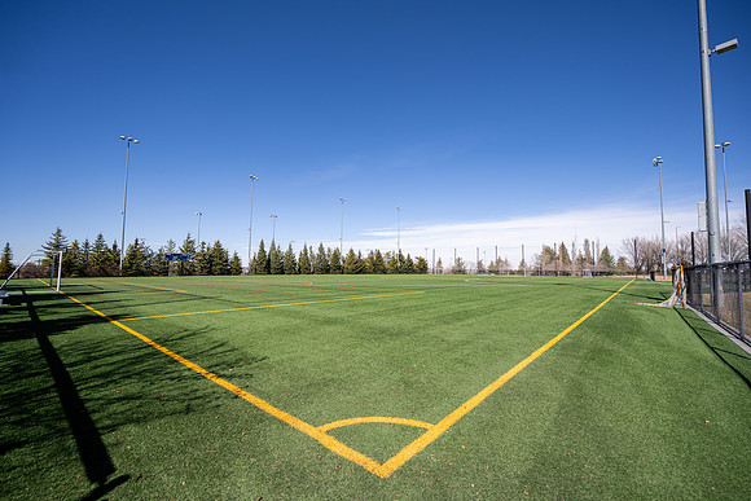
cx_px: 376
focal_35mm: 15
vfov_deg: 77.4
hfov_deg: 100.4
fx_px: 313
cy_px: 250
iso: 100
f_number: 4
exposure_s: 1/800
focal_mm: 15
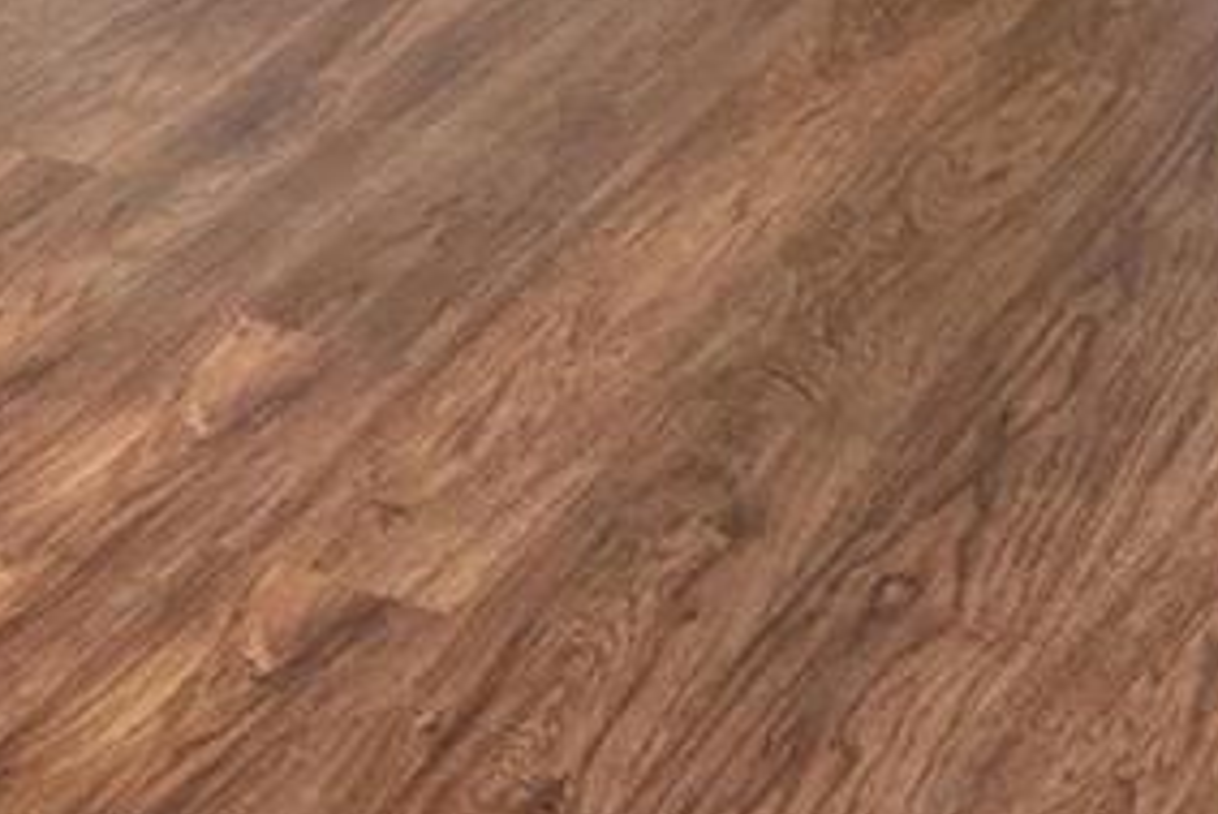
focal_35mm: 113
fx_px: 3825
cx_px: -26
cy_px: -1335
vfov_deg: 10.1
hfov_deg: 17.6
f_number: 8
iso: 400
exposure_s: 1/3
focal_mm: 10
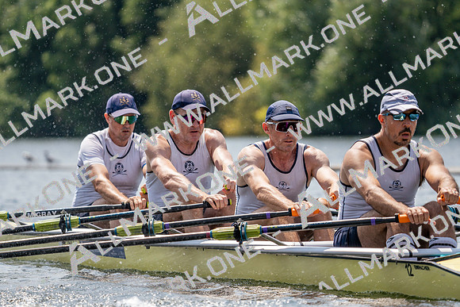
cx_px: 230
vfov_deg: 4.3
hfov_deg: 6.4
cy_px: 154
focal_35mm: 321
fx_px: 4102
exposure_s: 1/1600
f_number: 6.3
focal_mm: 321
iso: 200
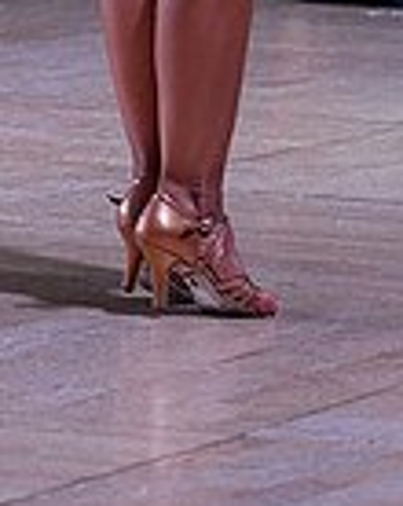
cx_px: -112
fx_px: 5902
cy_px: -550
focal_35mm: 395
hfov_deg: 3.9
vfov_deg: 4.8
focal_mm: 100
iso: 1000
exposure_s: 1/400
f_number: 4
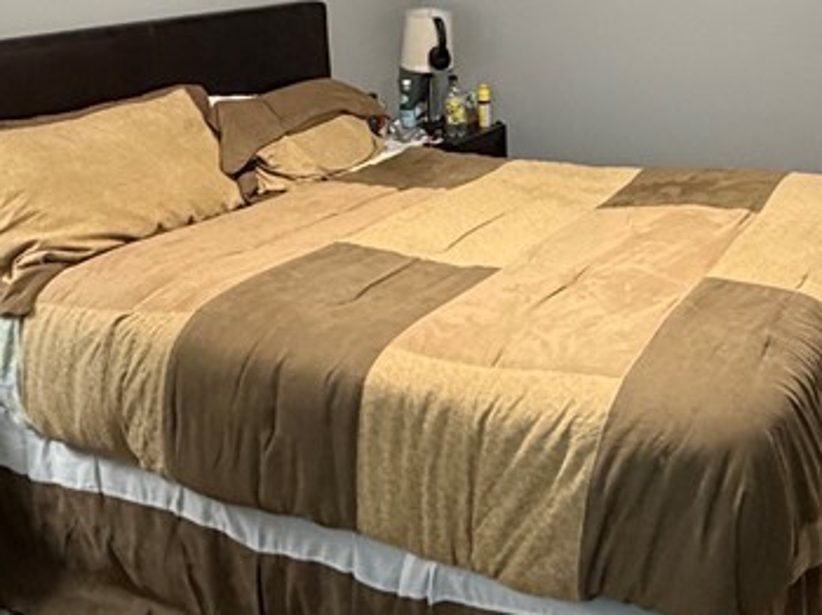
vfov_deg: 33.5
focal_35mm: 41
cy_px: 75
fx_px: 973
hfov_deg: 44.8
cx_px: 578
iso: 500
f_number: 2.2
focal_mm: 2.22
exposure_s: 1/60
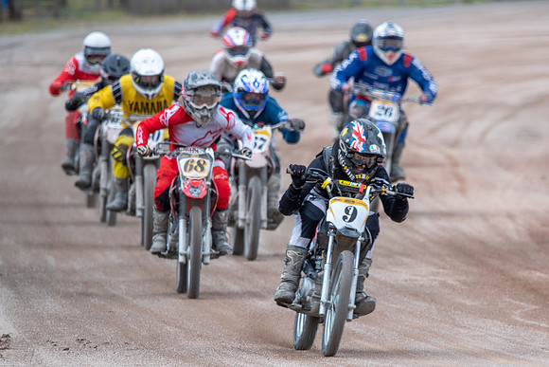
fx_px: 12645
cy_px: 254
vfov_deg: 1.7
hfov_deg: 2.5
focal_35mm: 829
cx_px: 339
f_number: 8
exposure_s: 1/250
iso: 160
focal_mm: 600
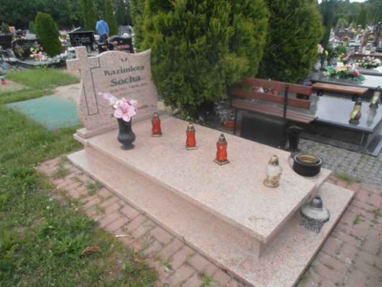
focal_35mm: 24
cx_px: 191
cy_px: 144
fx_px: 265
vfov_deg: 56.8
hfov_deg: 71.6
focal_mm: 4.2
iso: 80
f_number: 3
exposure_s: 1/320
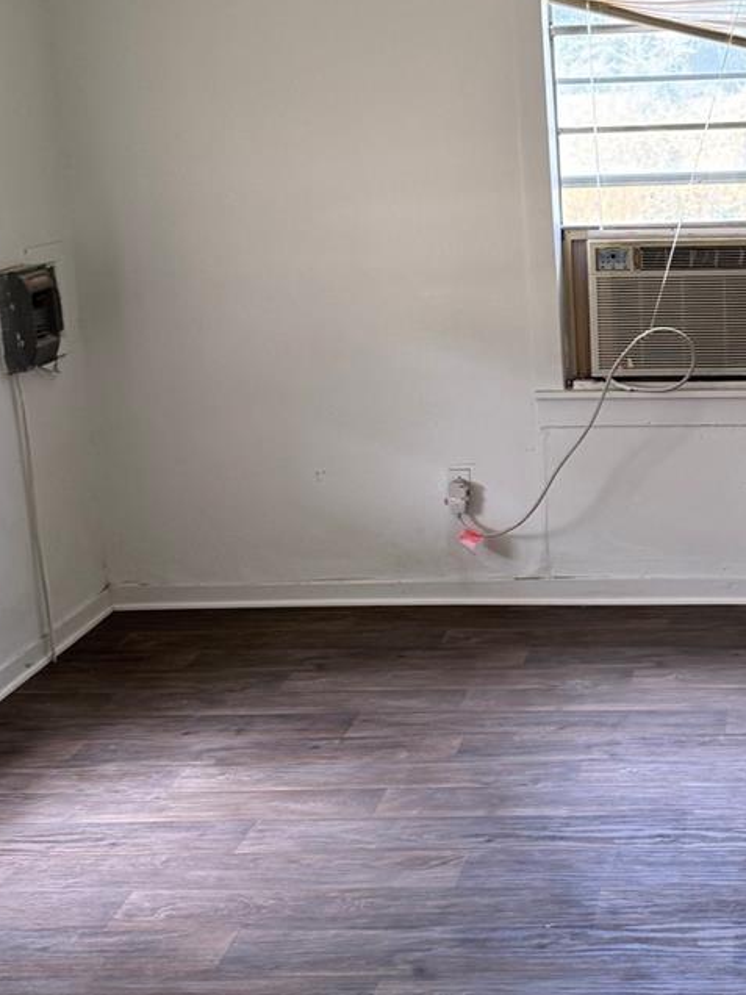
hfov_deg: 24.5
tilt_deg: -7.9
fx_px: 1667
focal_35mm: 58
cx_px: 676
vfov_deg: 32.9
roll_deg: +2.2
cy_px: 305
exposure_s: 1/121
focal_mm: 6.76
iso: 125
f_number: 1.78
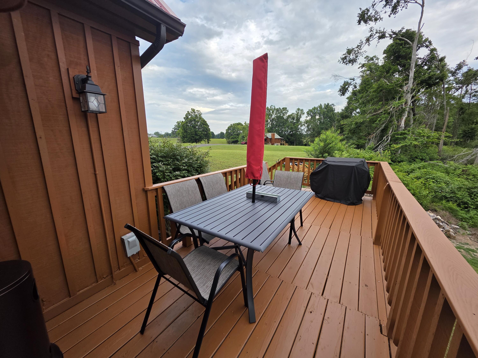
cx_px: 239
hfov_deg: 106.2
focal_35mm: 13
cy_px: 179
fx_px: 180
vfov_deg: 89.9
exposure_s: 1/120
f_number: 1.9
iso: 25
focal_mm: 2.2
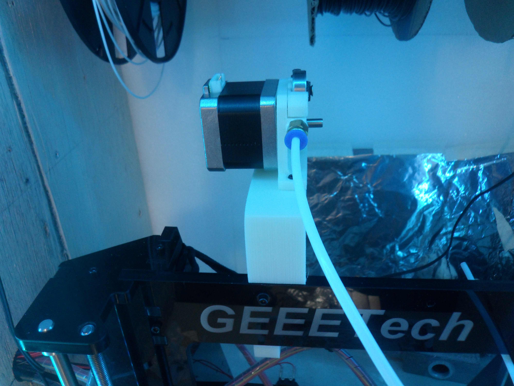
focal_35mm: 30
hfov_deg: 60.0
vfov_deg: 46.8
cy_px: 193
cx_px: 257
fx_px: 445
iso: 240
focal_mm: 5.3
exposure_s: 1/15
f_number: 3.7
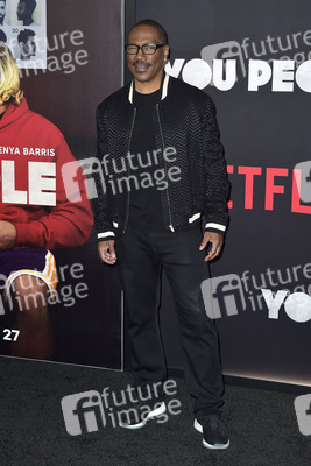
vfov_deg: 32.4
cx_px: 156
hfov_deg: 21.9
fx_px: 803
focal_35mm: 62
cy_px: 233
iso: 640
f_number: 6.3
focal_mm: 62
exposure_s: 1/250
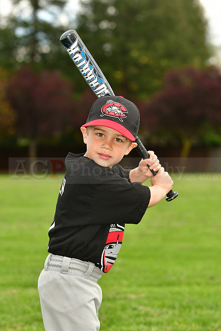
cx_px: 110
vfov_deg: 12.4
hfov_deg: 8.3
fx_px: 1518
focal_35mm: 165
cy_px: 166
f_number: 5
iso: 200
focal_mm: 110
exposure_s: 1/500
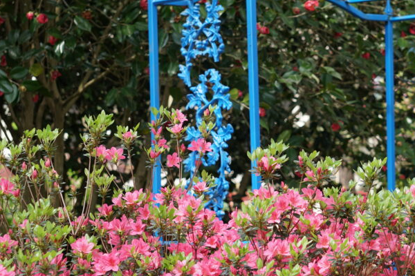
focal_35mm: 141
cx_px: 266
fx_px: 1624
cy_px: 137
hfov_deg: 14.5
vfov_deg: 9.7
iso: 100
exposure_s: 1/100
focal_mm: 55
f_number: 5
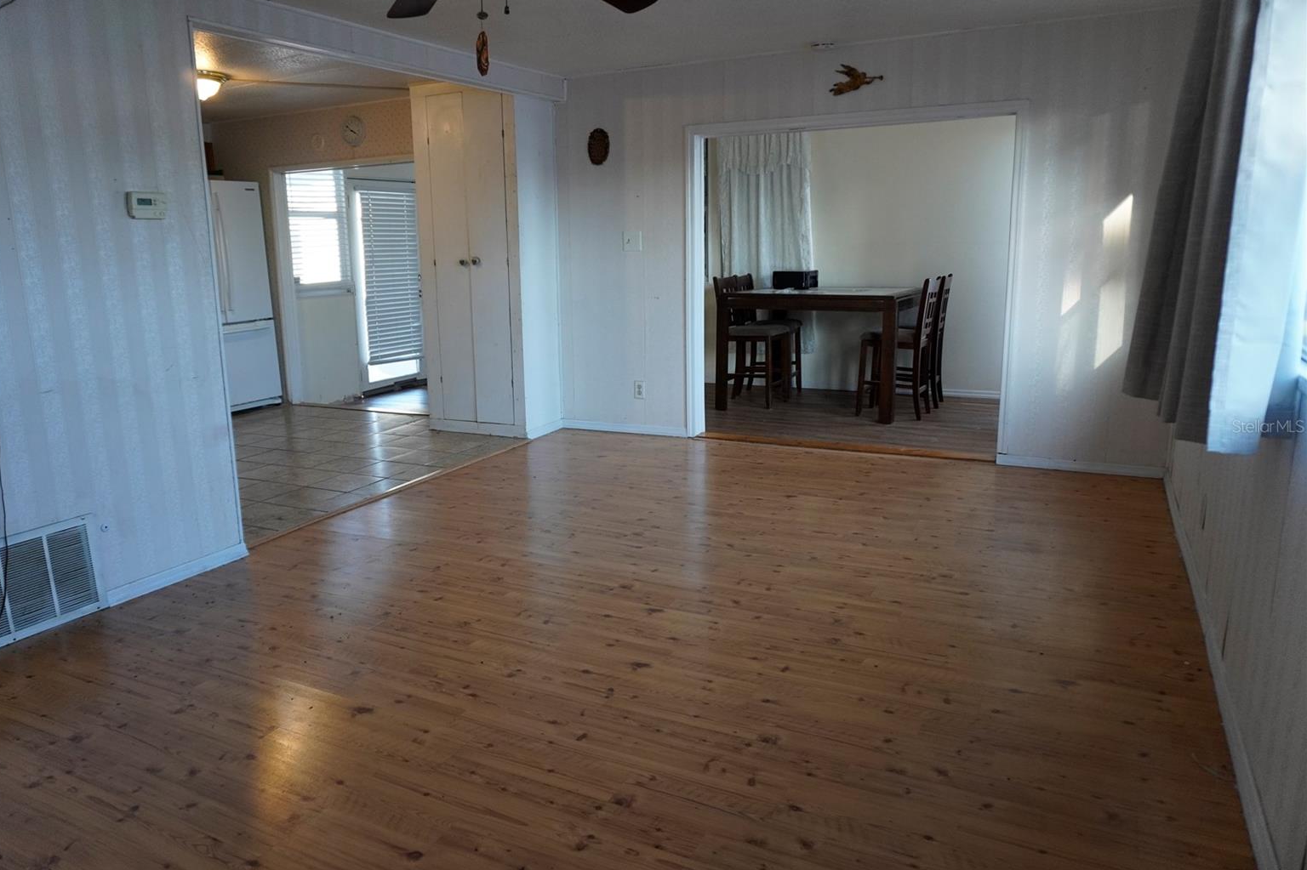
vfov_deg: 51.3
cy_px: 426
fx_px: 907
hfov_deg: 71.5
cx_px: 627
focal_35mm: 25
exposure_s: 1/160
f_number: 4
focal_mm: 16
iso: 1000
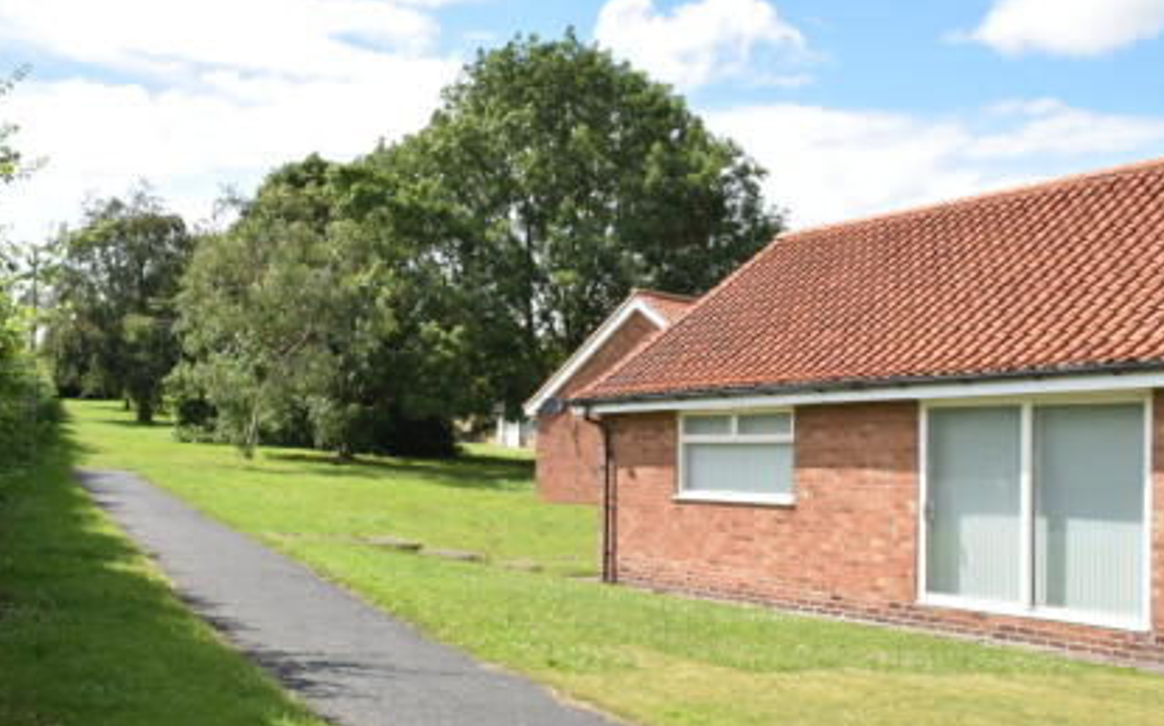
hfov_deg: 47.2
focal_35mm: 42
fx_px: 1332
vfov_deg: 30.4
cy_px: 439
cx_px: 613
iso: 800
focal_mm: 24
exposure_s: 1/200
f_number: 25
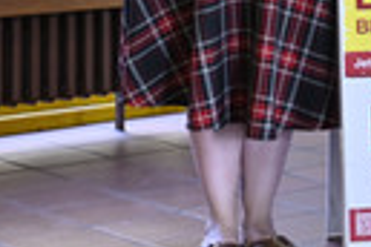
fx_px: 1371
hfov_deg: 14.8
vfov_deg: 9.9
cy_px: -149
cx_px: 459
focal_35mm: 133
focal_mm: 38
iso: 640
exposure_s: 1/250
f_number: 2.8
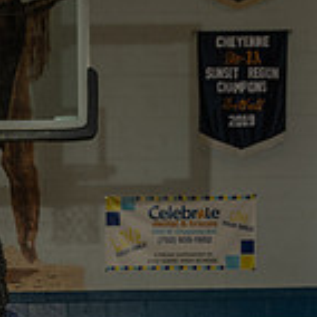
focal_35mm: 113
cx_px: 11
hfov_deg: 15.2
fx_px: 1171
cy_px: 476
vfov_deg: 14.4
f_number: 7.1
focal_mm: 42
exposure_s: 1/200
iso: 160
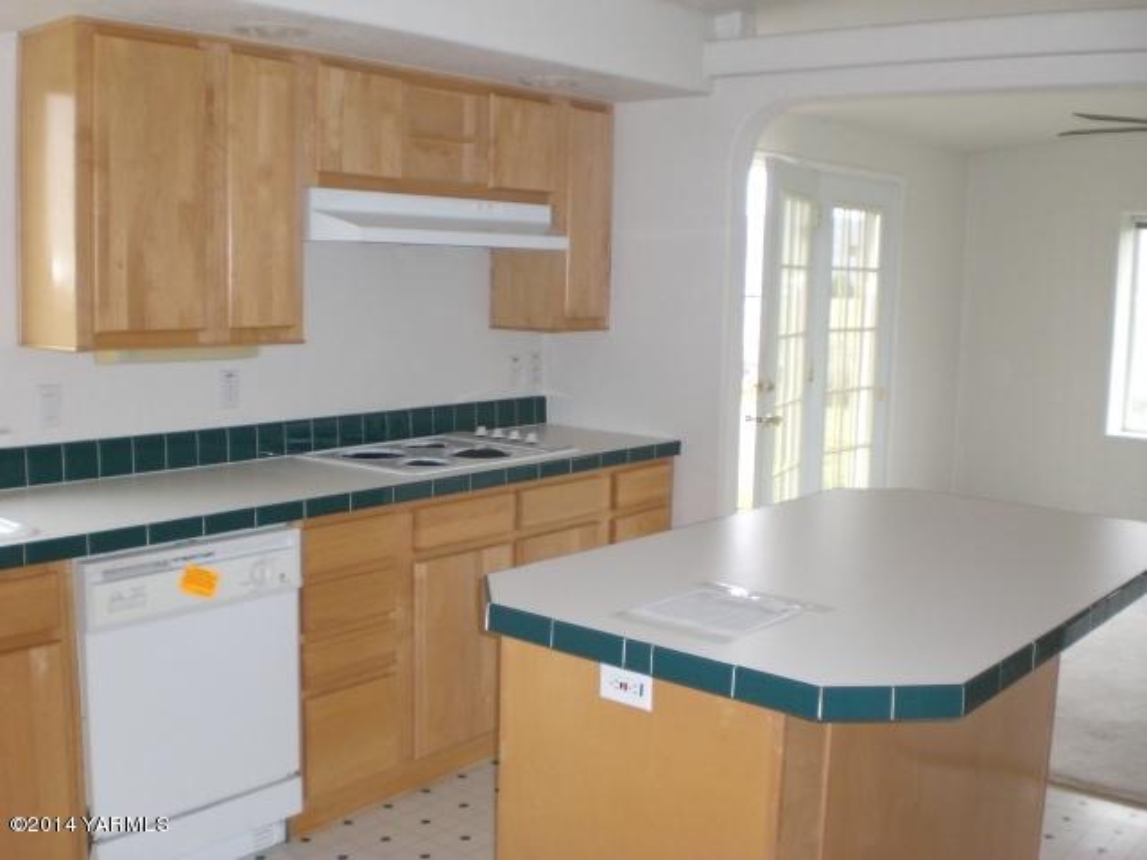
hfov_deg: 49.0
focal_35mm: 38
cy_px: 430
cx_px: 574
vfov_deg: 37.7
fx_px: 1259
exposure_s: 1/60
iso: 200
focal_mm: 6.3
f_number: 3.1
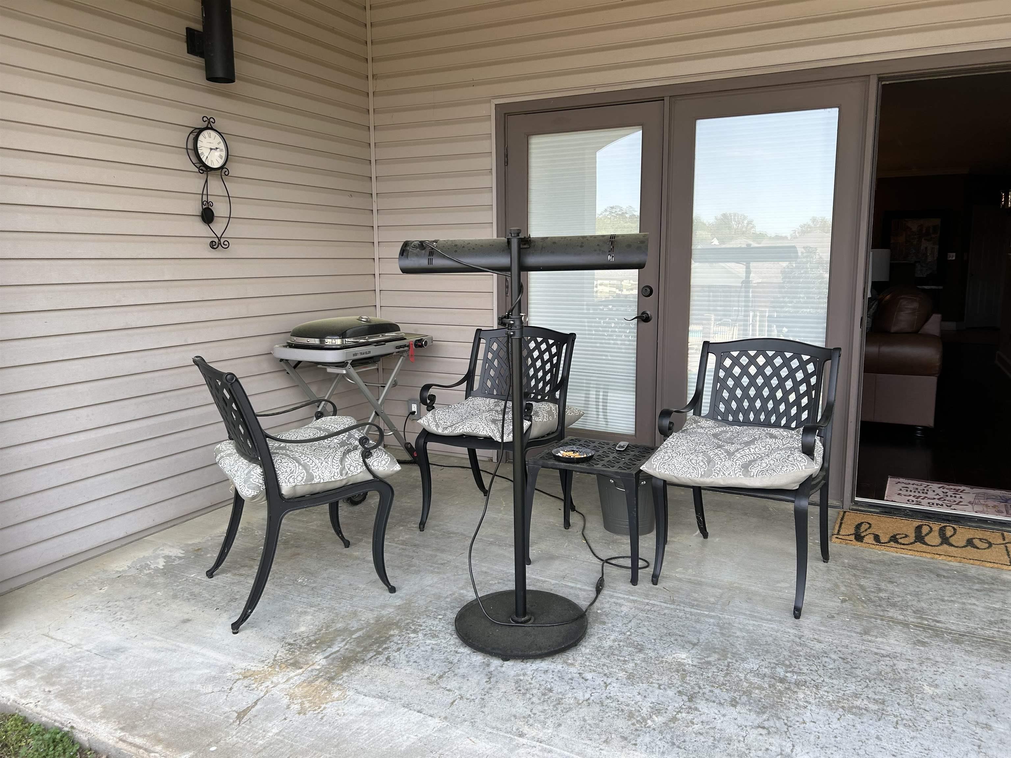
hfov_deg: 67.3
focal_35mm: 26
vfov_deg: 53.1
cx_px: 506
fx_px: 759
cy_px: 379
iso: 50
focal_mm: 5.7
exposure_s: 1/486
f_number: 1.5
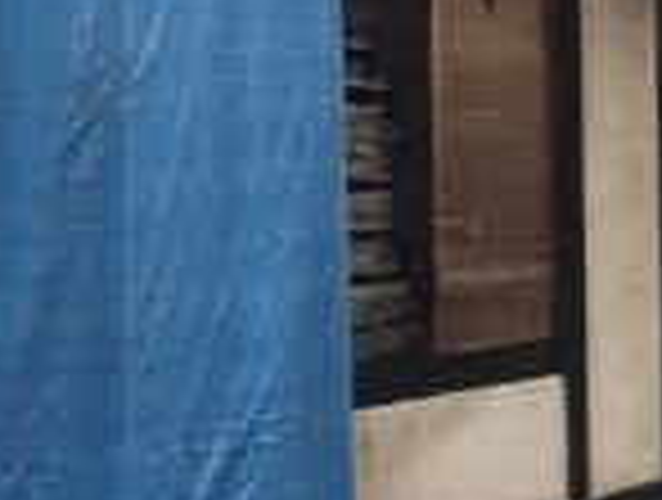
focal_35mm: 118
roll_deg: +0.7
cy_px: 18
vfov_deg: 12.5
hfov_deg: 16.2
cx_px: 734
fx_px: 2262
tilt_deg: +2.2
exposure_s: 1/157
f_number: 2.2
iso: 32
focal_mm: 4.15
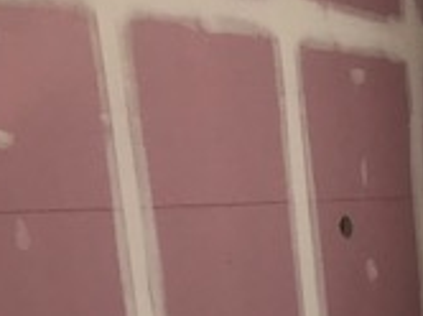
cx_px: 701
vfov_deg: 12.3
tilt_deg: -17.7
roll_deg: +1.5
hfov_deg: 16.1
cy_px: 596
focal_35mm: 108
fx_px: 1318
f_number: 1.8
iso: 20
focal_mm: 3.99
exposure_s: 1/598
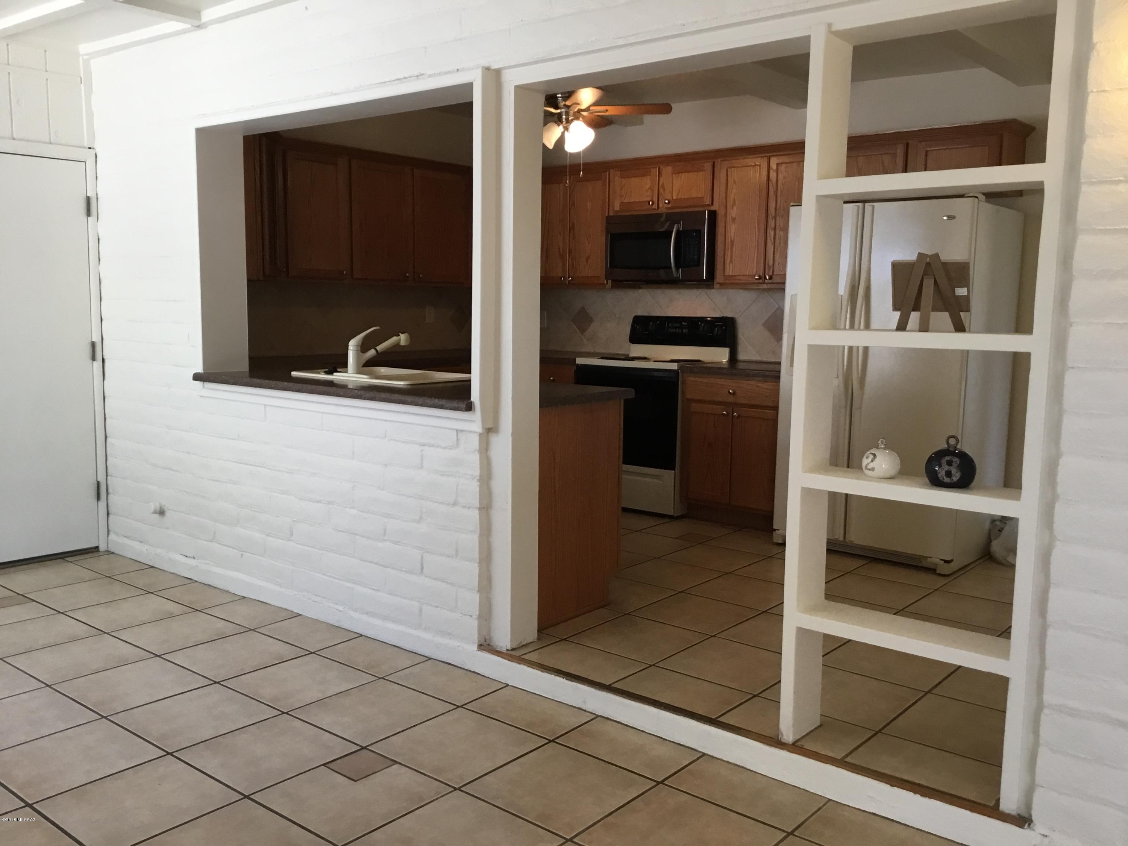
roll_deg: -0.4
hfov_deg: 58.4
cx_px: 564
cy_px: 423
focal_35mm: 31
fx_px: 1010
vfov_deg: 45.4
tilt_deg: -7.7
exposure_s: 1/30
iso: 40
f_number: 2.4
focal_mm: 3.3
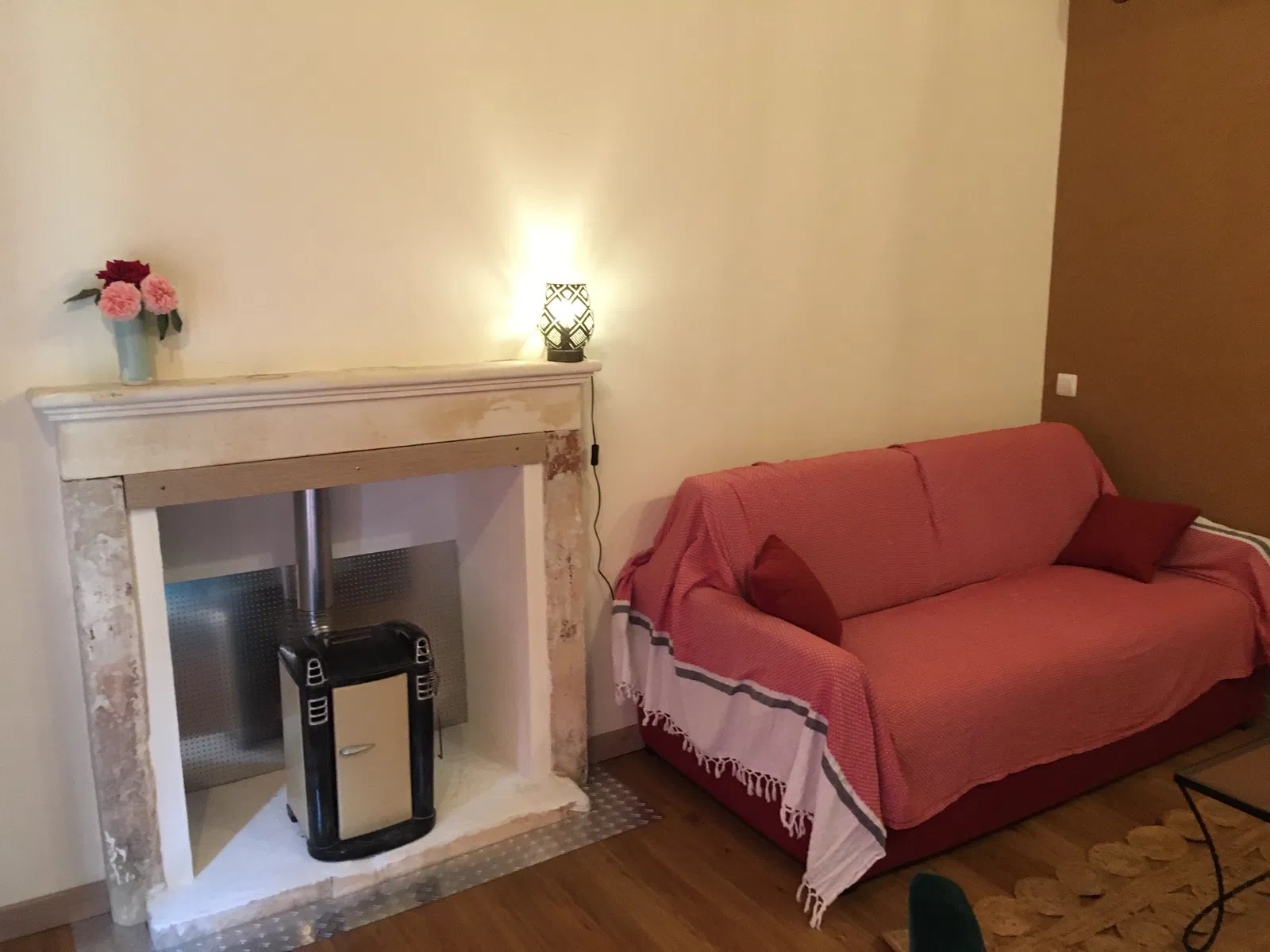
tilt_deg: -10.9
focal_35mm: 29
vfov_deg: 48.2
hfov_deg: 61.7
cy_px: 476
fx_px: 1064
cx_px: 635
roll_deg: +0.3
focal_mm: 4.15
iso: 250
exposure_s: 1/25
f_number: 2.2
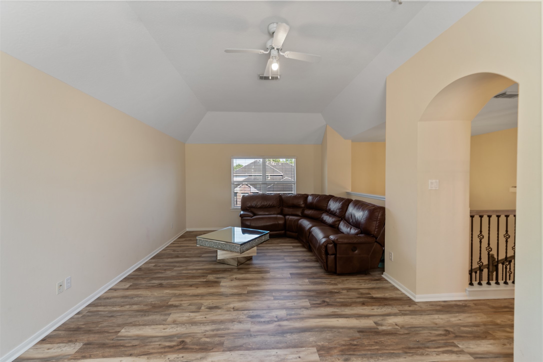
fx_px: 226
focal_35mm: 15
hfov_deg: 100.4
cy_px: 181
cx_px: 272
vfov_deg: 77.3
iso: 100
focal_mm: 10
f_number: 8
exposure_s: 1/1.67
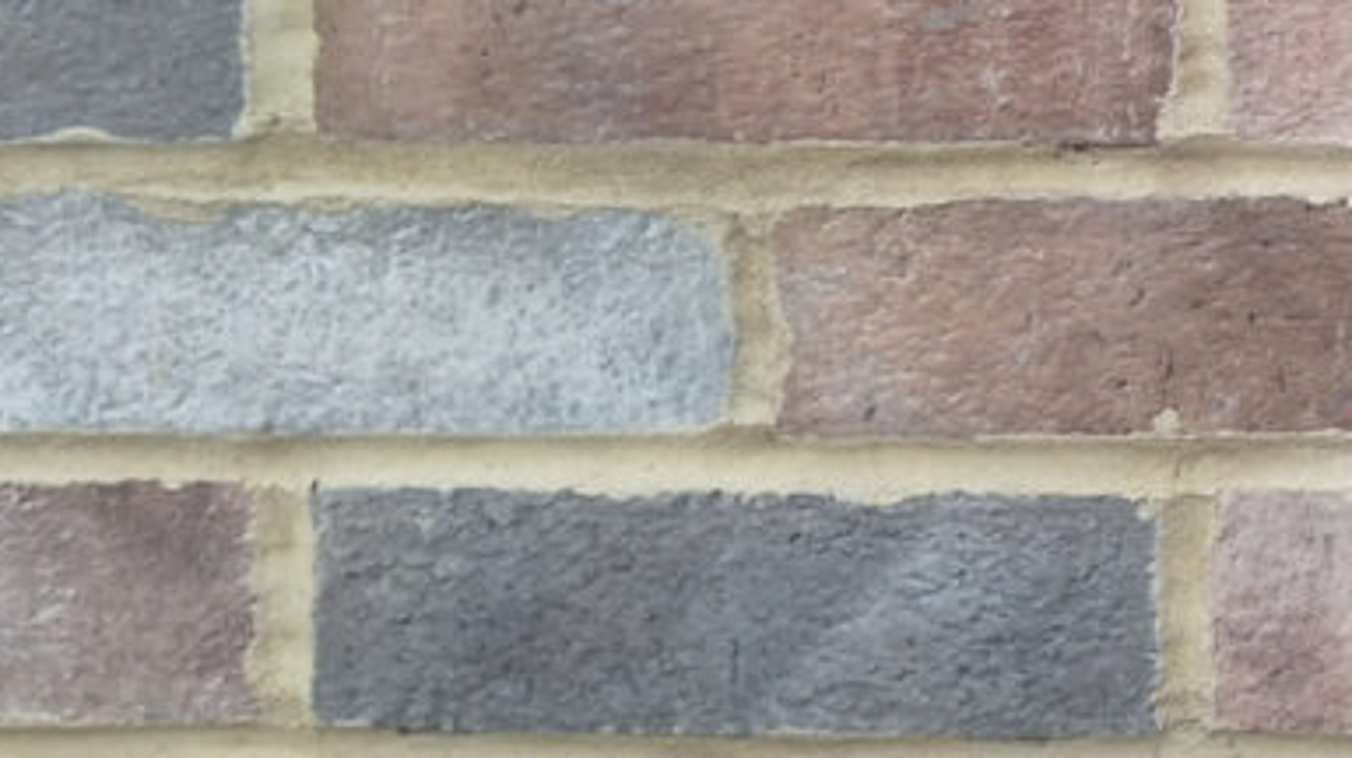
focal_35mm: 86
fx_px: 3081
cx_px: 2068
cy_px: -397
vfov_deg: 13.2
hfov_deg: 20.8
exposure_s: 1/50
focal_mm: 5.5
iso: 50
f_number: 1.8
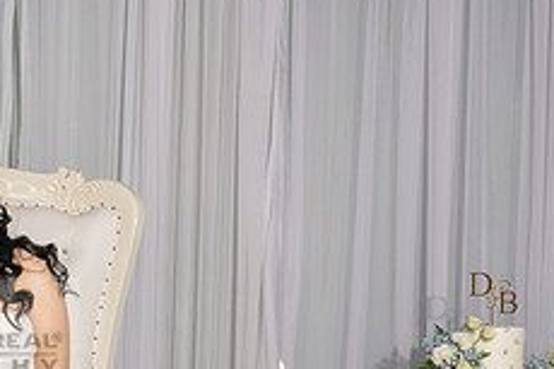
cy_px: 334
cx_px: -125
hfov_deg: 21.6
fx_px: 1338
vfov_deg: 15.5
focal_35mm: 87
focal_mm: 34.5
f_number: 8
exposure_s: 1/160
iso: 640
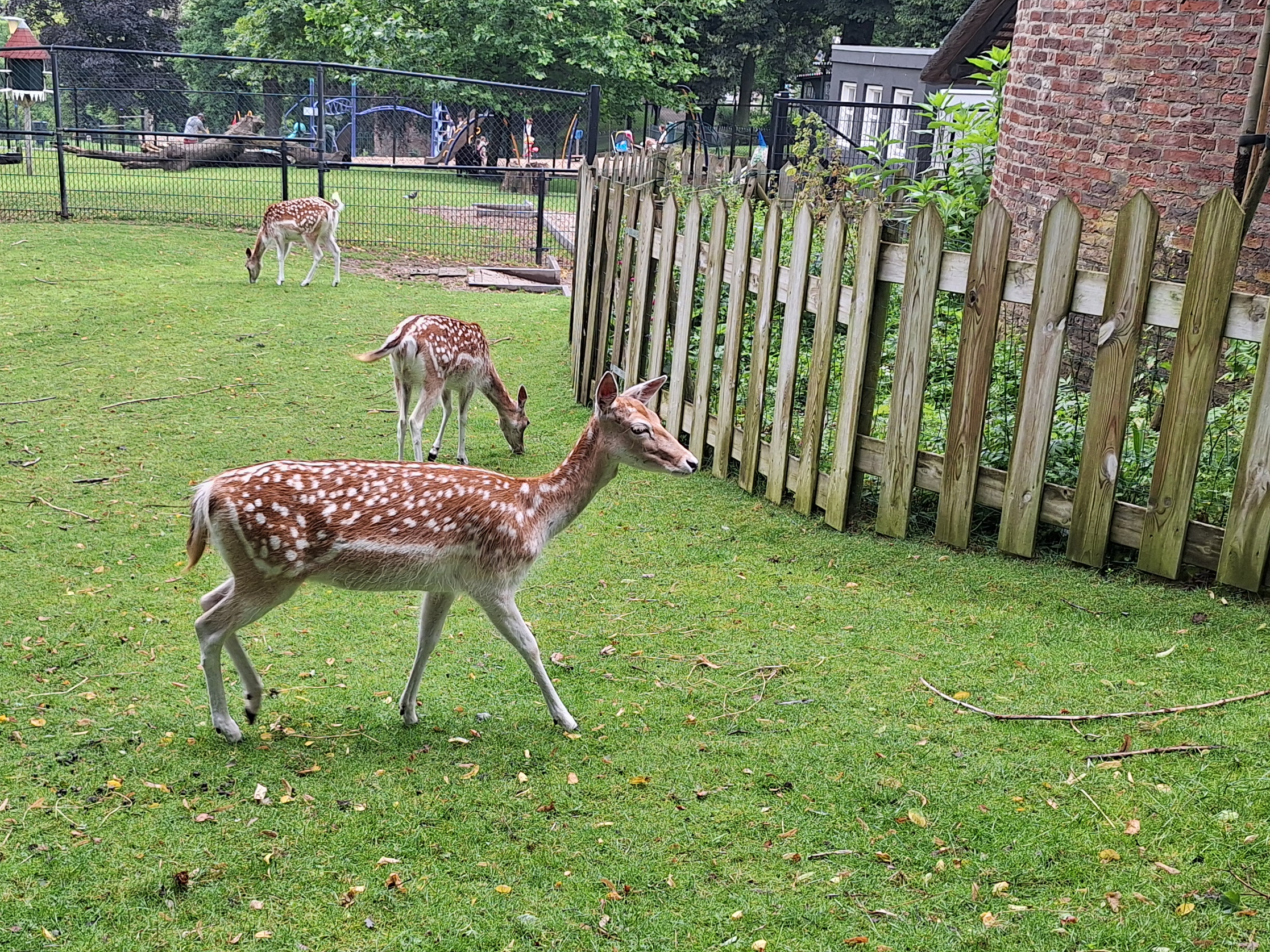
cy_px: 608
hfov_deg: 44.5
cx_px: 488
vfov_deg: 34.1
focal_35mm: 42
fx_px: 1541
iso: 40
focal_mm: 5.54
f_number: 1.8
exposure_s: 1/227
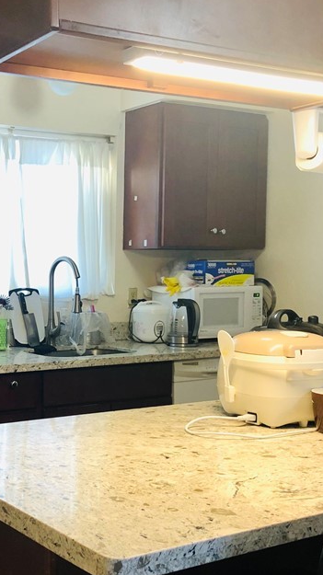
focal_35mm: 50
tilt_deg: -3.6
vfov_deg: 41.2
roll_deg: +1.0
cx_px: 7
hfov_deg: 23.0
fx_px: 762
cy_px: 328
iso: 40
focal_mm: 4
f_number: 1.8
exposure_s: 1/20
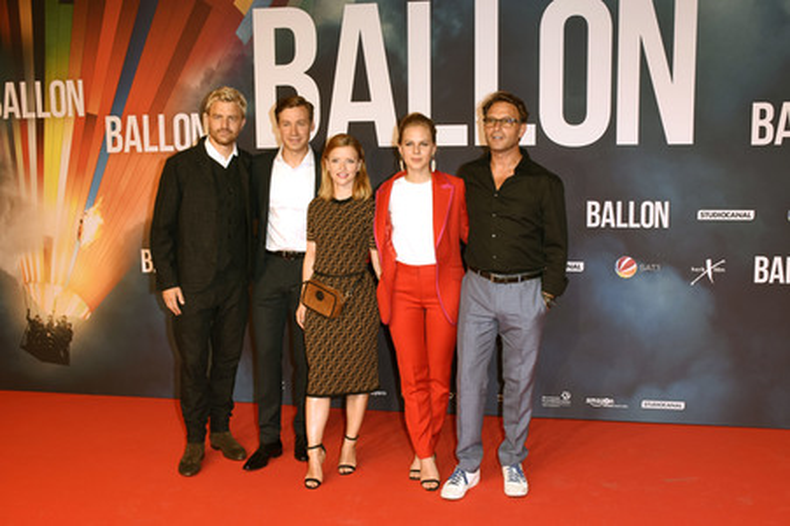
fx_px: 757
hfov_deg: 55.1
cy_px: 263
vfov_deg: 38.3
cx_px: 395
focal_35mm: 34
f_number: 6.3
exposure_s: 1/100
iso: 400
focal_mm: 23
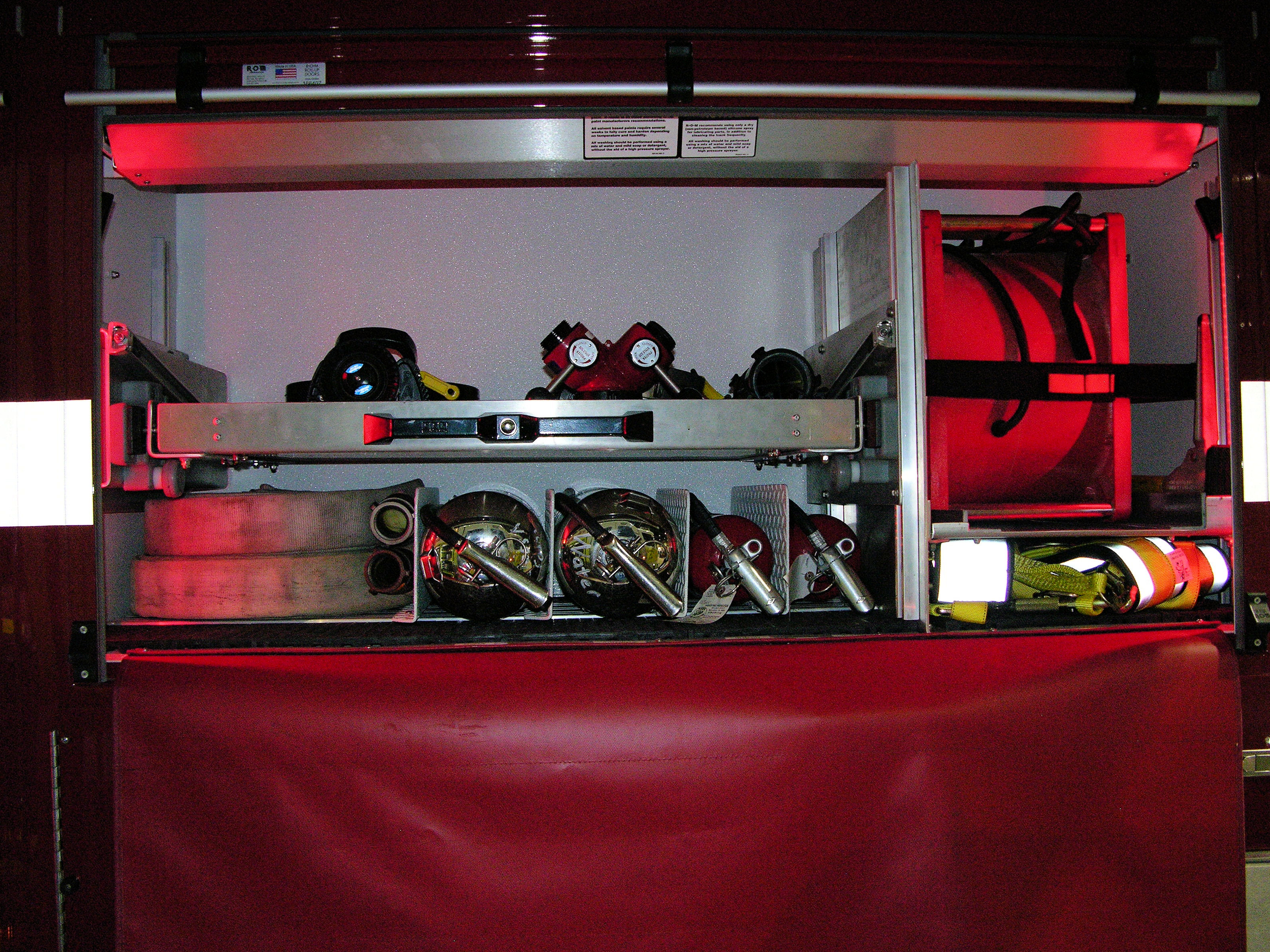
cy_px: 469
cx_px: 633
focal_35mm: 36
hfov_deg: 51.4
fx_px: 1321
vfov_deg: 39.7
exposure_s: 1/60.1
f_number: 2.8
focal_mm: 8.9
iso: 200
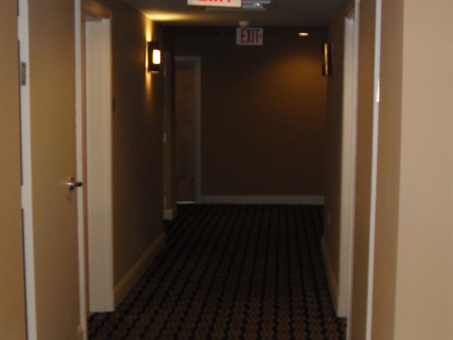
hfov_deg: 29.4
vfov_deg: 22.0
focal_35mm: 66
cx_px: 239
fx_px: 864
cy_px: 259
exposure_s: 1/45
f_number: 2.8
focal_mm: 6.3
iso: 120
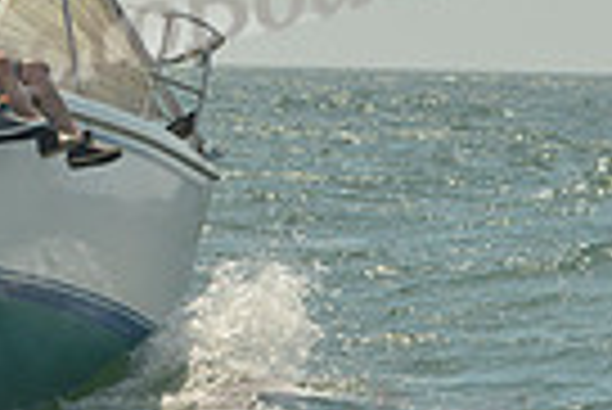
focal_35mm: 298
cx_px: -333
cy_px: -160
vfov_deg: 4.6
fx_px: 5071
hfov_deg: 6.8
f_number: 8
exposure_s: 1/1250
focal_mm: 70
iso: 200
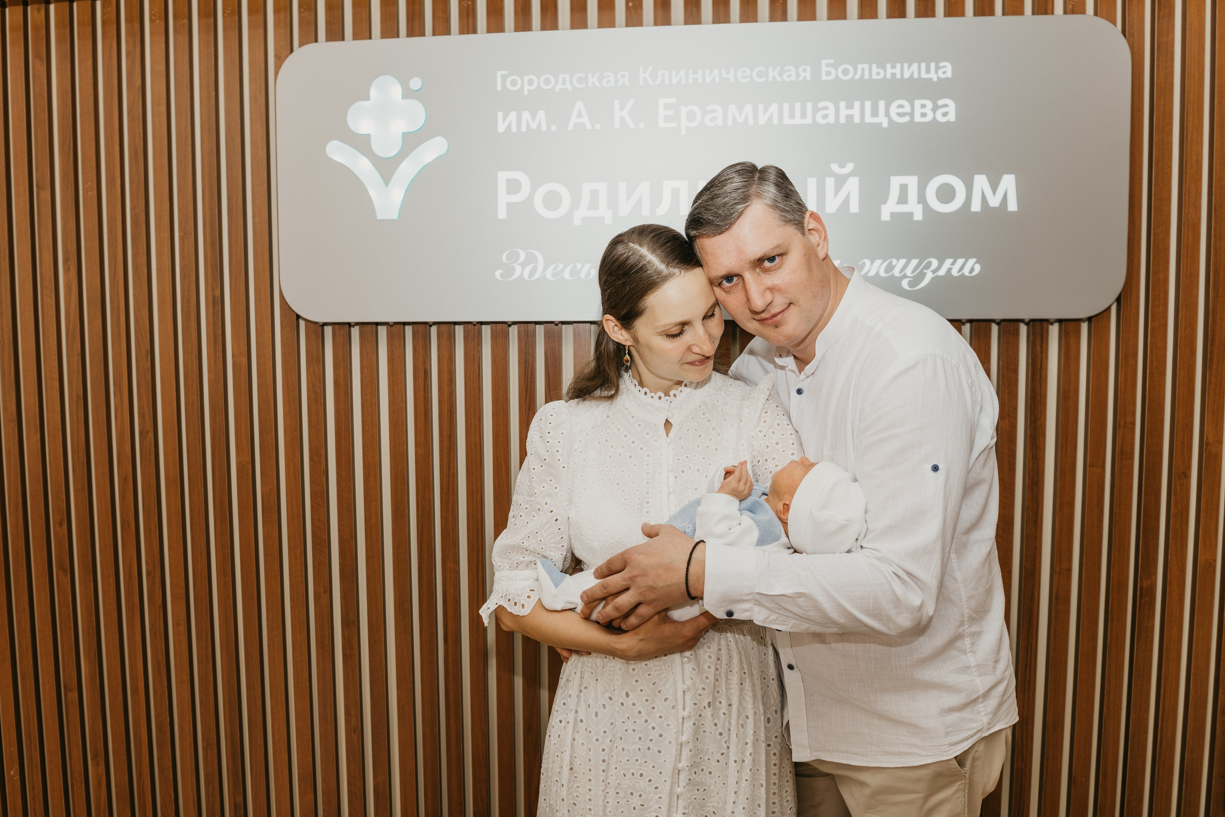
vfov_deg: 44.9
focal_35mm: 29
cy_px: 385
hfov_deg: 63.5
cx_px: 544
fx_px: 987
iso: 200
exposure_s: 1/160
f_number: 4
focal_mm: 26
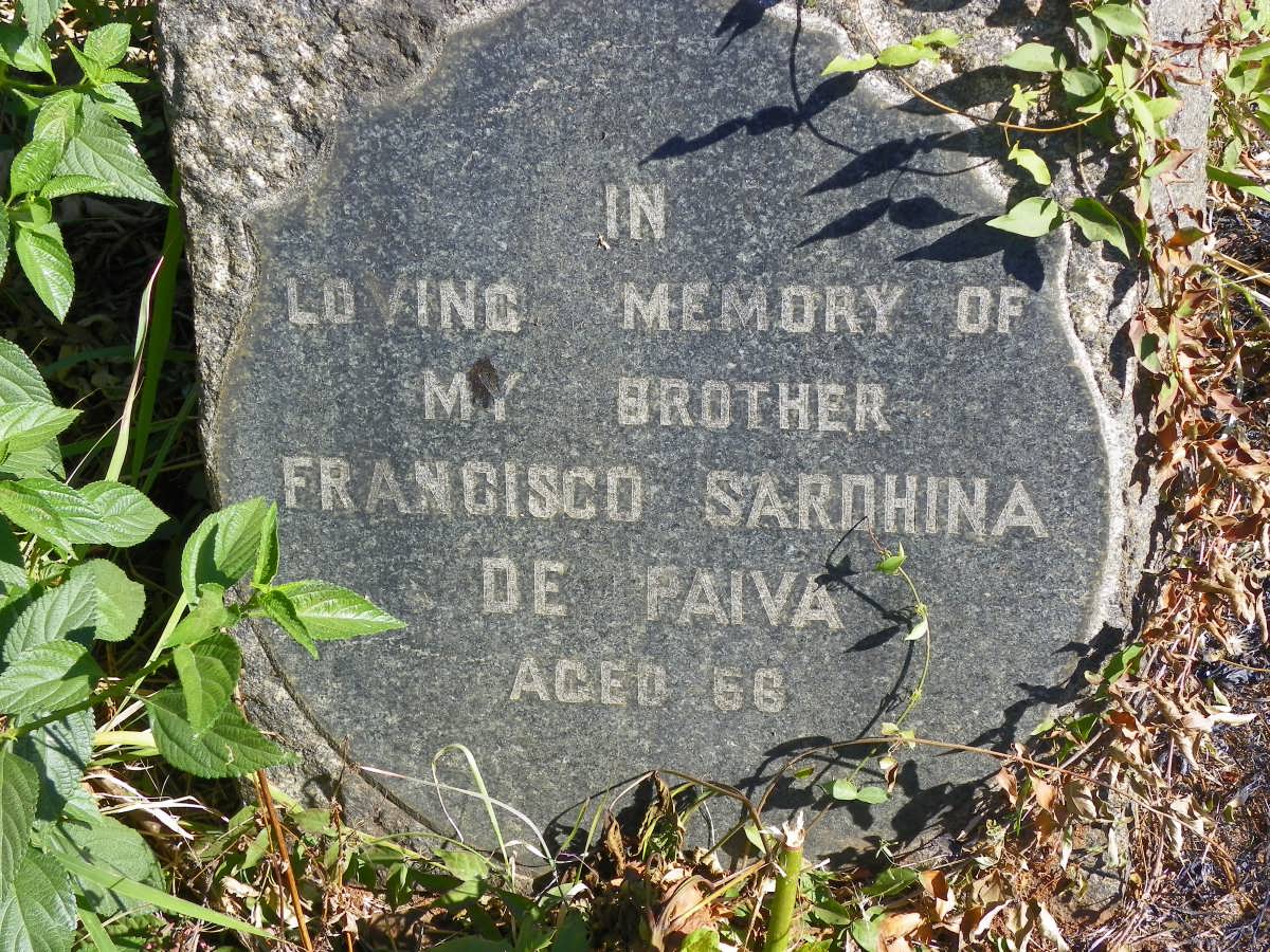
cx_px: 635
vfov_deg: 22.3
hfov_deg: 29.4
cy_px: 476
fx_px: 2421
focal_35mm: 66
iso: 64
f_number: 4
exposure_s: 1/160
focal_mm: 11.8
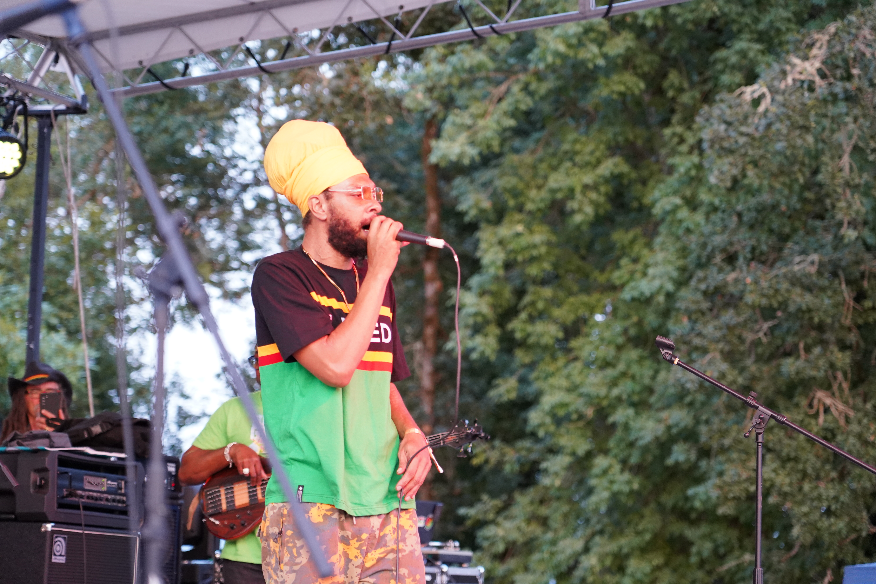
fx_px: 2555
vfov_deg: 13.0
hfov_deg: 19.5
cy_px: 292
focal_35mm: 105
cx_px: 438
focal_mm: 105
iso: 4000
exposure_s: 1/160
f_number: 4
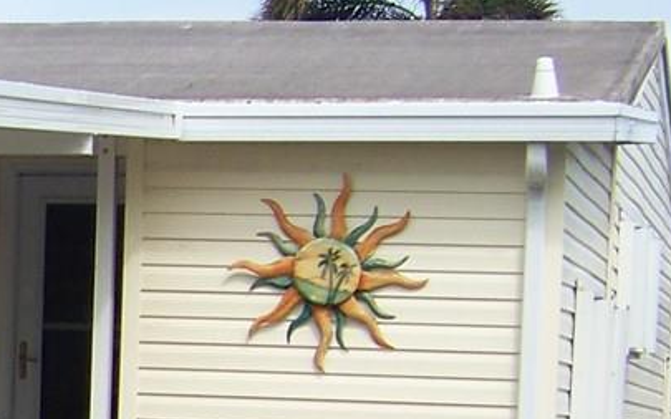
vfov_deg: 7.2
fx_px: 3291
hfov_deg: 10.9
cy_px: 609
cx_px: -550
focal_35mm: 180
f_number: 2.8
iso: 64
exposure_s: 1/500
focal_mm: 6.75
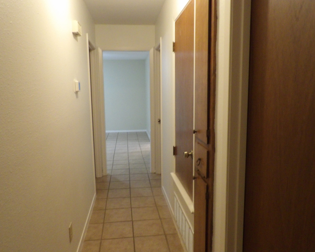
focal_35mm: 26
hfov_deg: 66.0
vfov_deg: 54.9
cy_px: 129
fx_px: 242
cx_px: 155
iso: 776
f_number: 3.2
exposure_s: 1/17
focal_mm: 4.3
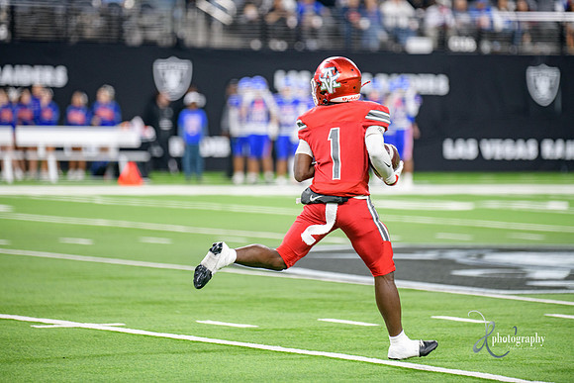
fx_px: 3827
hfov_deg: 8.6
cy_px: 192
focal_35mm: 240
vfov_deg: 5.7
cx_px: 287
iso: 1000
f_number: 2.8
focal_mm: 240
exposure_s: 1/400
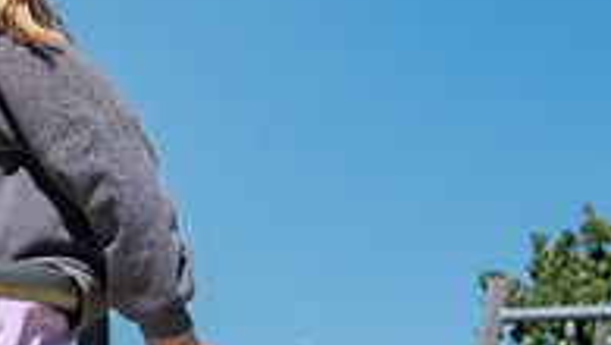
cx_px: -808
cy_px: 293
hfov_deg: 7.8
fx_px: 4199
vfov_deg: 4.7
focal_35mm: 259
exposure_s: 1/500
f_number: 5.6
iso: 50
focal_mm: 47
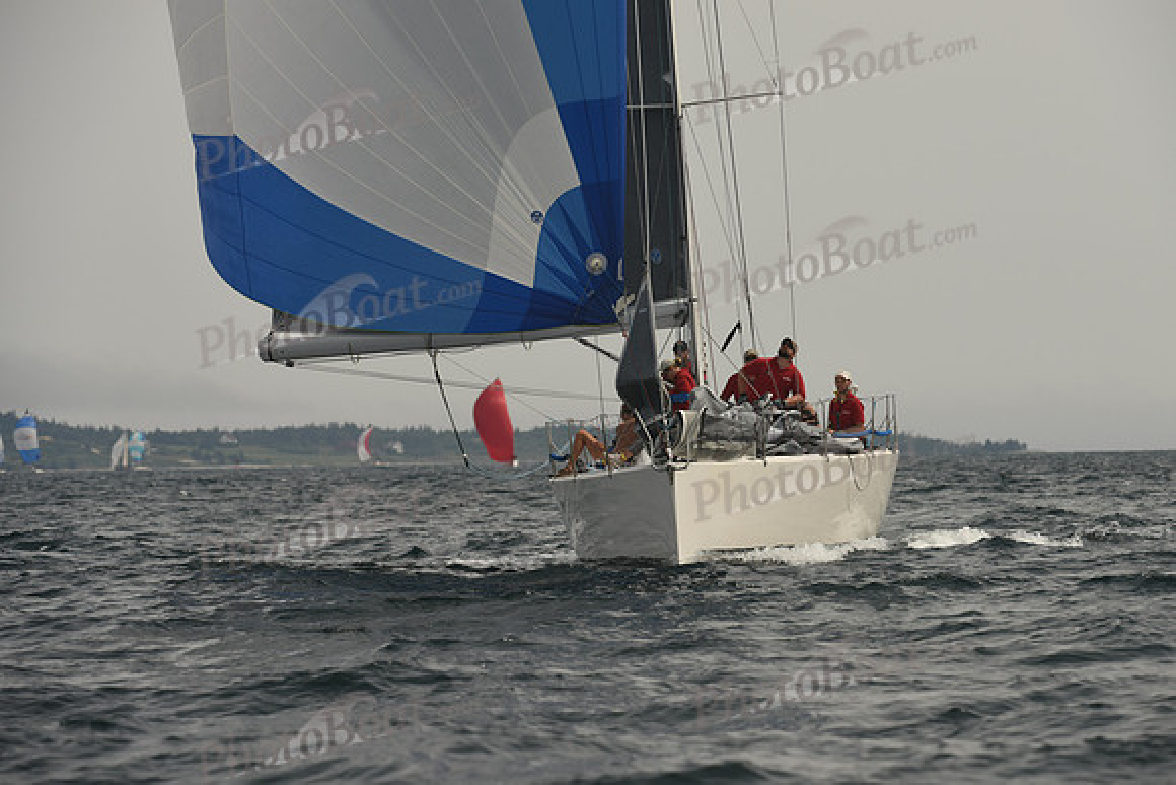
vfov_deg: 4.6
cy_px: 392
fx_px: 9802
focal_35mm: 300
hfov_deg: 6.9
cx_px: 588
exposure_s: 1/1000
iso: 250
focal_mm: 300
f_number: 8
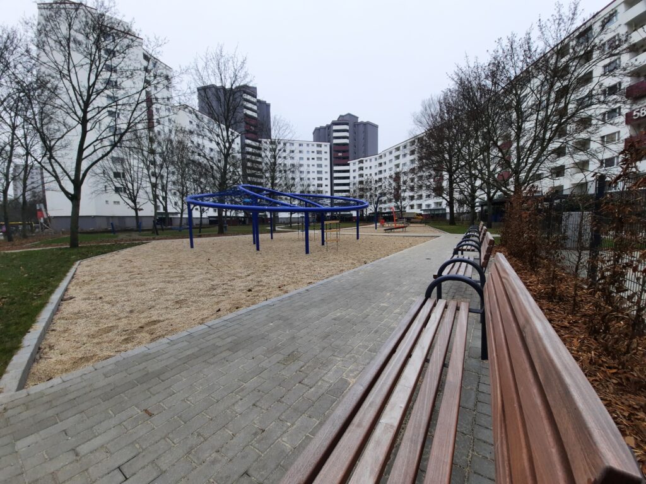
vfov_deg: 89.9
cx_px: 323
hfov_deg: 106.2
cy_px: 242
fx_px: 243
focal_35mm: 13
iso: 40
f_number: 2.2
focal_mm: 1.74
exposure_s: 1/122
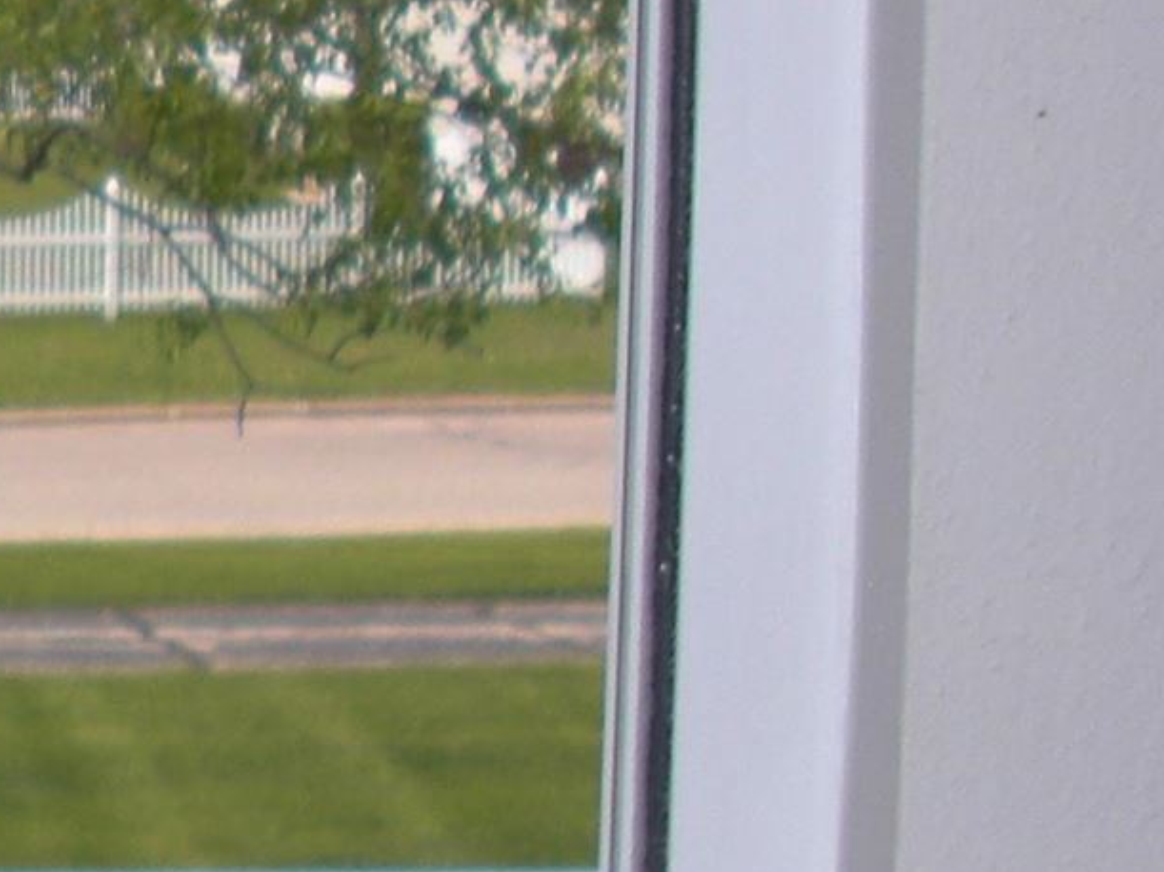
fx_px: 6085
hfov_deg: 9.8
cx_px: -1457
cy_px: 744
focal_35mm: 181
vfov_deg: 8.2
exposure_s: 1/800
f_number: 2.8
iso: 50
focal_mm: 6.3
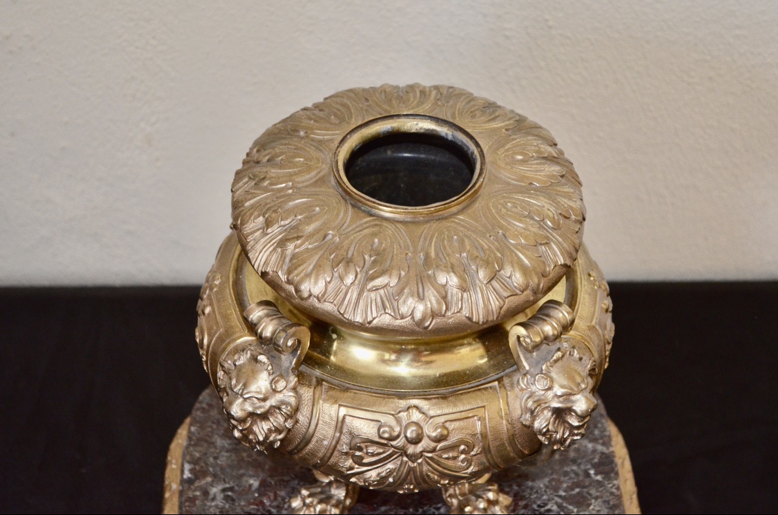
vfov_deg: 16.5
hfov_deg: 24.7
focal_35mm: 82
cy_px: 258
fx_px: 1779
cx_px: 389
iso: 2200
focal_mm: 55
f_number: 5.6
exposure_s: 1/60
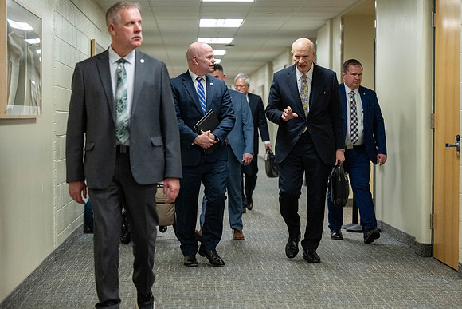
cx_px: 231
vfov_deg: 16.1
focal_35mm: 85
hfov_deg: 23.9
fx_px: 1091
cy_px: 154
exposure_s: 1/400
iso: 3200
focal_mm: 85
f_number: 2.8
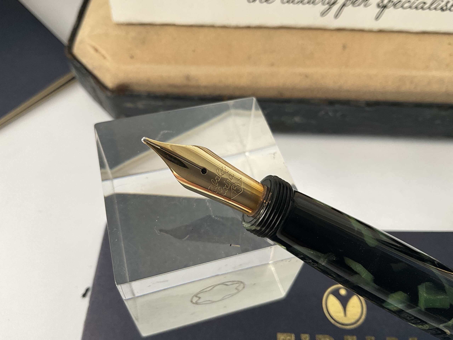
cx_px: 226
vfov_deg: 48.2
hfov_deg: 61.7
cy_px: 170
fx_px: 380
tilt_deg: -59.9
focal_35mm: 29
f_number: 1.8
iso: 50
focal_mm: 3
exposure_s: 1/100
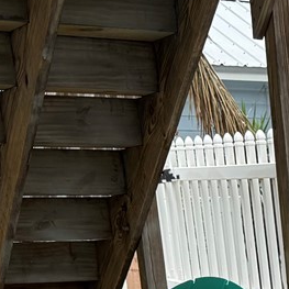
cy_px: 537
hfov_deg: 11.7
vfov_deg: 12.3
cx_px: 629
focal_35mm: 129
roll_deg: +0.6
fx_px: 1218
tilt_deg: -16.2
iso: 80
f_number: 1.78
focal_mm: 6.76
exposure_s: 1/1637
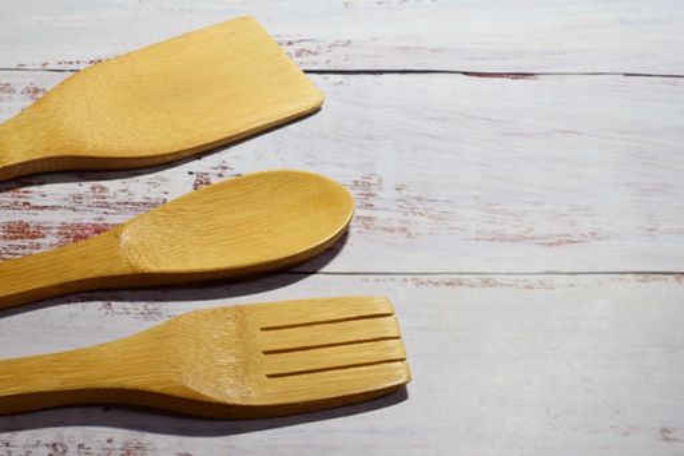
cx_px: 342
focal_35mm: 75
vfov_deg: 18.2
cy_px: 228
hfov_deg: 27.0
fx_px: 1424
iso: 100
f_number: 16
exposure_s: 1/1.25
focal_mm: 50
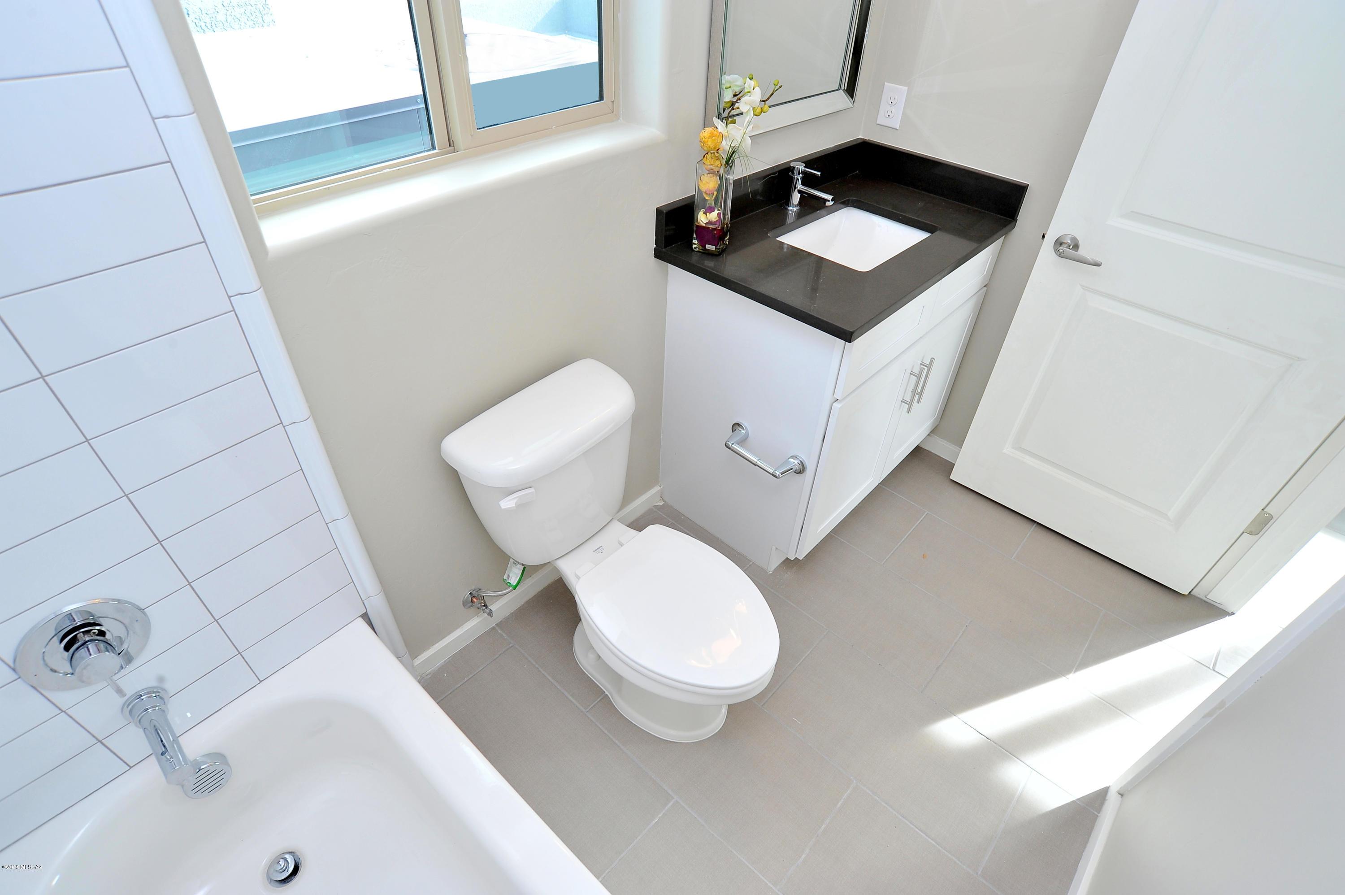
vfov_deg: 67.3
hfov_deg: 90.0
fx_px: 672
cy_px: 448
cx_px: 672
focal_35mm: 18
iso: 640
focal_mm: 18
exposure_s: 1/40
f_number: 9
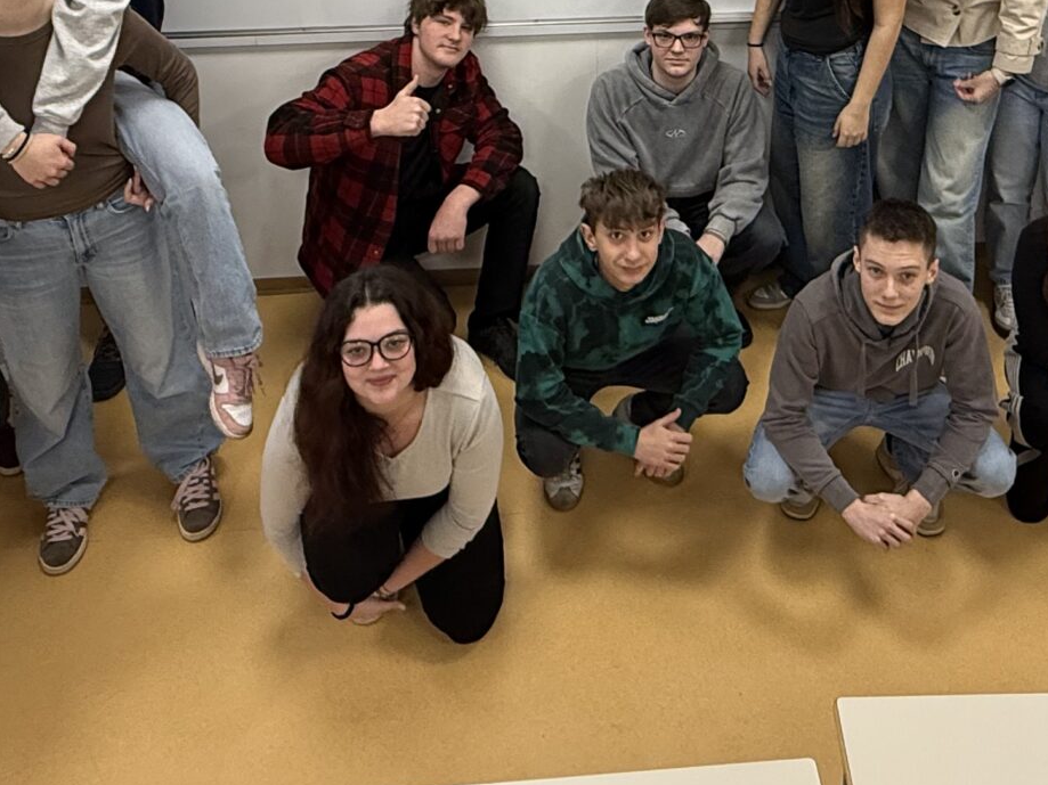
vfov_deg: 34.3
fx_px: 1181
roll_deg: +0.2
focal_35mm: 39
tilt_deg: -23.8
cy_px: 43
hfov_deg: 47.4
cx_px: 653
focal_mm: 2.22
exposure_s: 1/100
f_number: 2.2
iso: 250
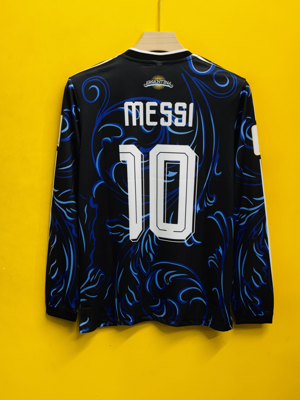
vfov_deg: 36.8
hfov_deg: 28.0
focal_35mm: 52
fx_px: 601
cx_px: 150
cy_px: 200
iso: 40
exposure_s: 1/100
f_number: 1.6
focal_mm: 5.96
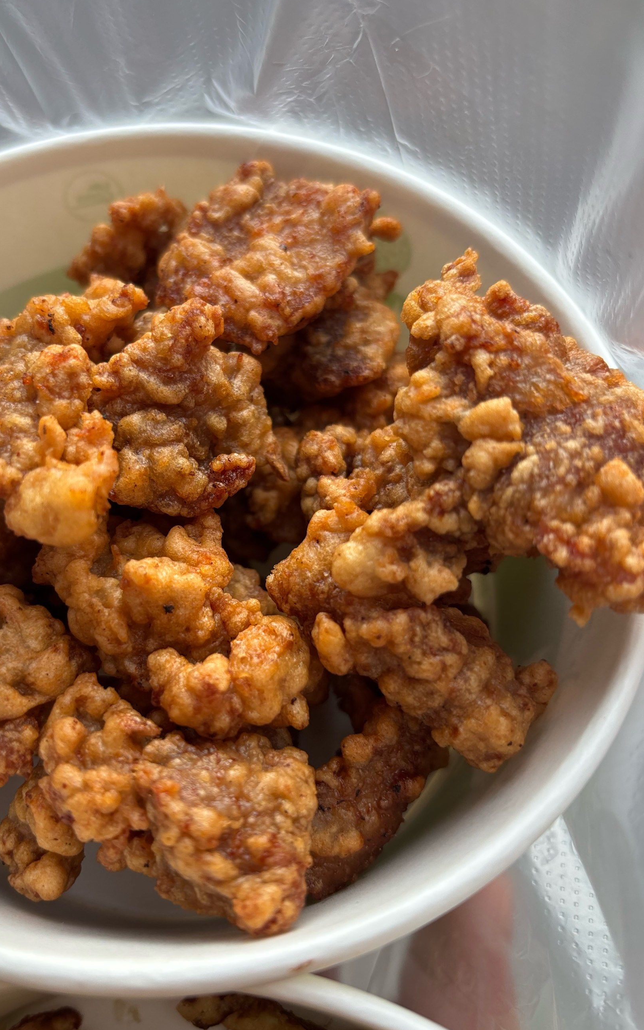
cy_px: 519
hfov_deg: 42.9
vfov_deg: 64.6
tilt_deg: -58.9
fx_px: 814
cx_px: 250
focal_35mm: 29
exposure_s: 1/212
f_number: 1.6
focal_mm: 5.96
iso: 40
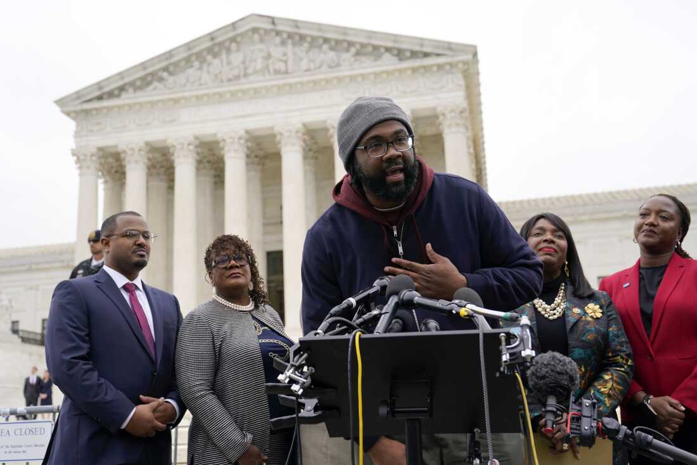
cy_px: 232
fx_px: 755
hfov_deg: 49.6
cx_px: 348
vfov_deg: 34.2
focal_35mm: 39
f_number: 4
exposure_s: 1/800
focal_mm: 39
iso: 320
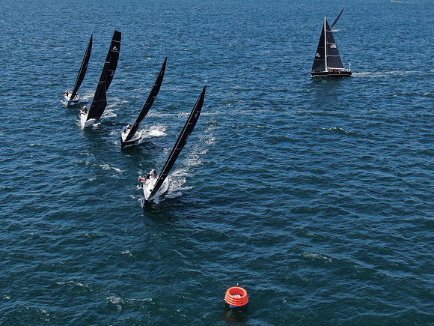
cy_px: 163
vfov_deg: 30.3
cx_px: 217
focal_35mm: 48
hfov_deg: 39.7
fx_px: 602
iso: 100
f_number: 3.8
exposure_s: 1/640
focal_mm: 8.6
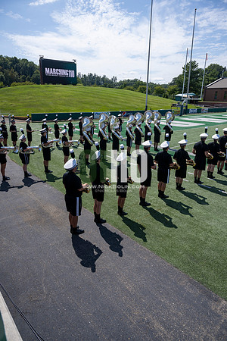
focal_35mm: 24
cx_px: 114
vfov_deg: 73.7
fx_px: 227
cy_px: 170
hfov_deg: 53.1
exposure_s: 1/1600
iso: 200
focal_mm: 24
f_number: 5
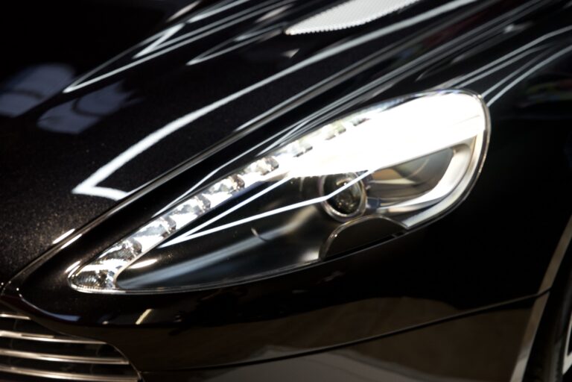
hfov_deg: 28.8
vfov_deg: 19.5
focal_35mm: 70
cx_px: 286
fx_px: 1112
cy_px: 191
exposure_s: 1/80
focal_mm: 70
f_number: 3.2
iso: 1250
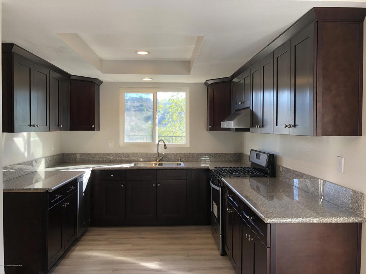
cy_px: 137
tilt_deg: +0.5
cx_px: 183
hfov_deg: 63.4
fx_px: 296
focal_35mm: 28
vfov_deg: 49.7
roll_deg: -0.4
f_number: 1.8
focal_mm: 4
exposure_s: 1/119
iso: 64
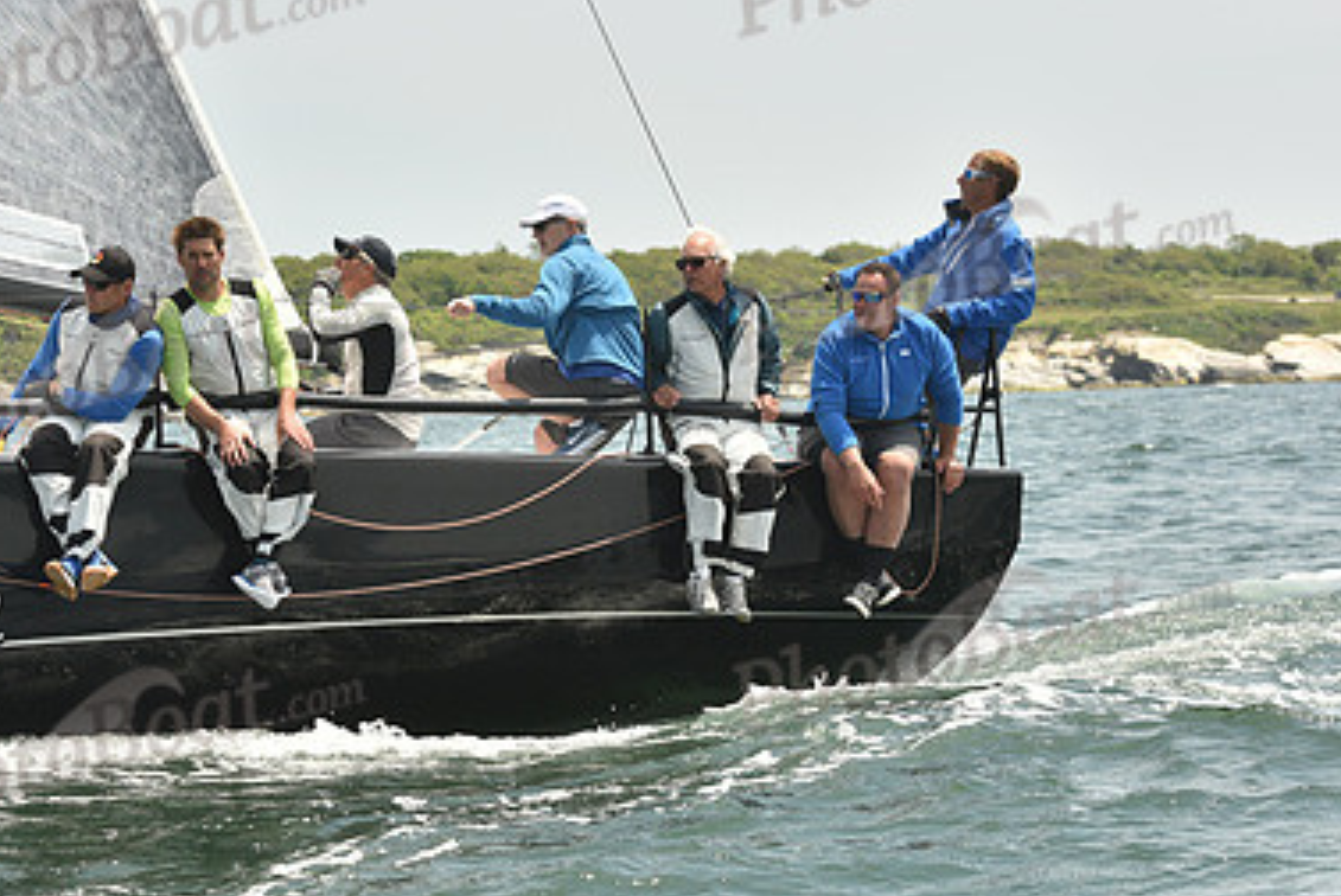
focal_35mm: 146
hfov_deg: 14.0
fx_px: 5443
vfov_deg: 9.4
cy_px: 507
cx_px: 551
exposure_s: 1/1600
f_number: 7.1
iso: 400
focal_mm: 95
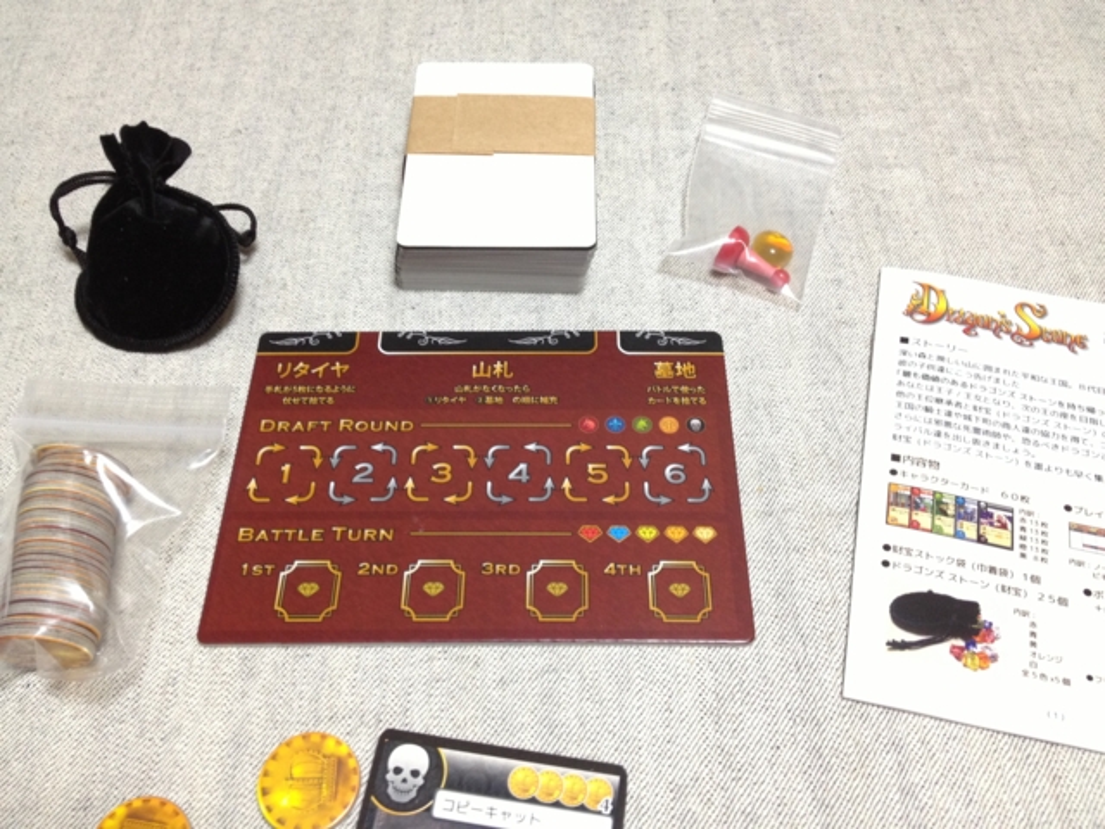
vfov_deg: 40.7
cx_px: 552
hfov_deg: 52.6
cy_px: 414
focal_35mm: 35
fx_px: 1117
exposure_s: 1/20
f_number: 2.4
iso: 160
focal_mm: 4.28
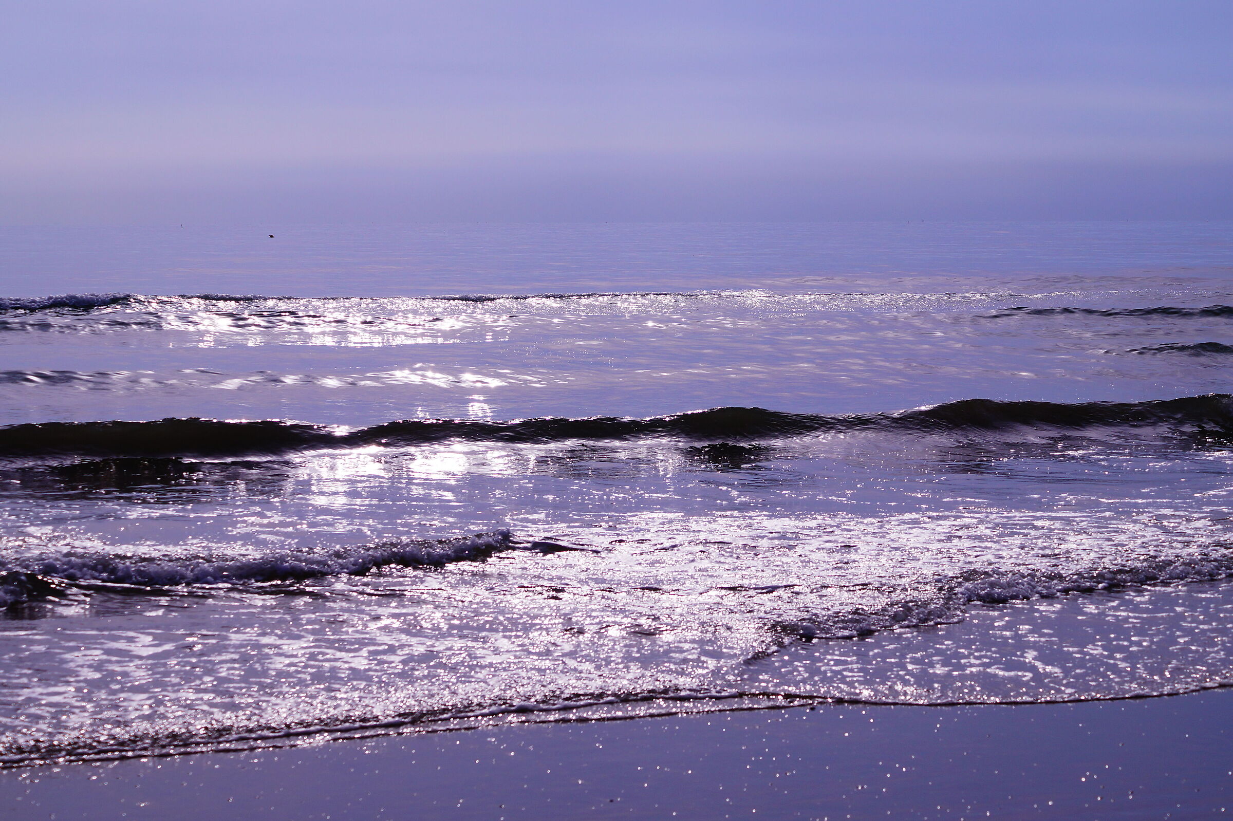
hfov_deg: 22.6
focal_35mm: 90
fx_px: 3081
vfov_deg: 15.2
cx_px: 616
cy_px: 410
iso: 100
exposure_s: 1/1600
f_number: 8
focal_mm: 60
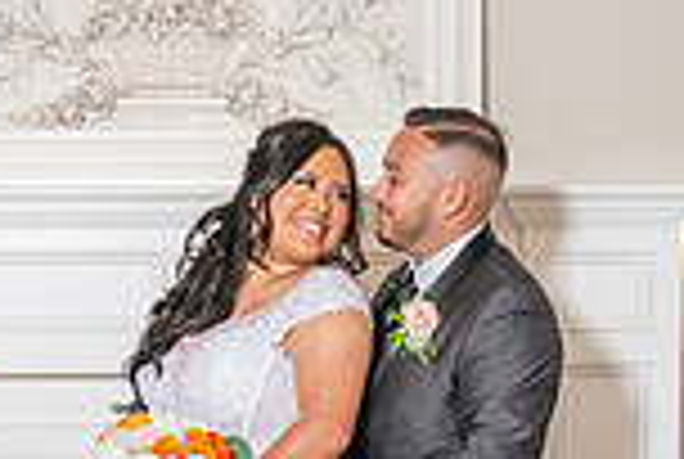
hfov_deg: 14.5
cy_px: 560
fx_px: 2684
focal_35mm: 141
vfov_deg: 9.6
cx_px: 233
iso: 640
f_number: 4.5
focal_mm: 35
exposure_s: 1/160
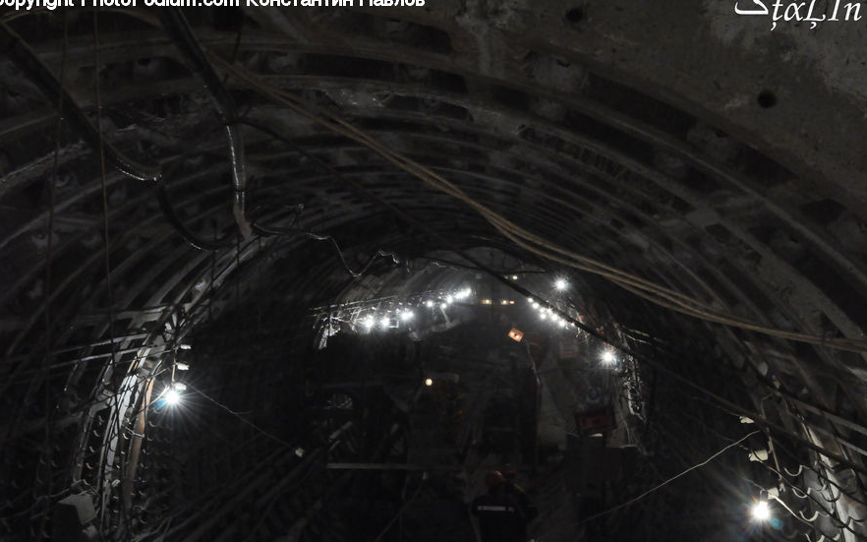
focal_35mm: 53
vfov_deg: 24.4
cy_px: 270
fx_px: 1252
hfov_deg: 38.2
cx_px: 433
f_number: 16
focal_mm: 34
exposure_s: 1/15
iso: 3200
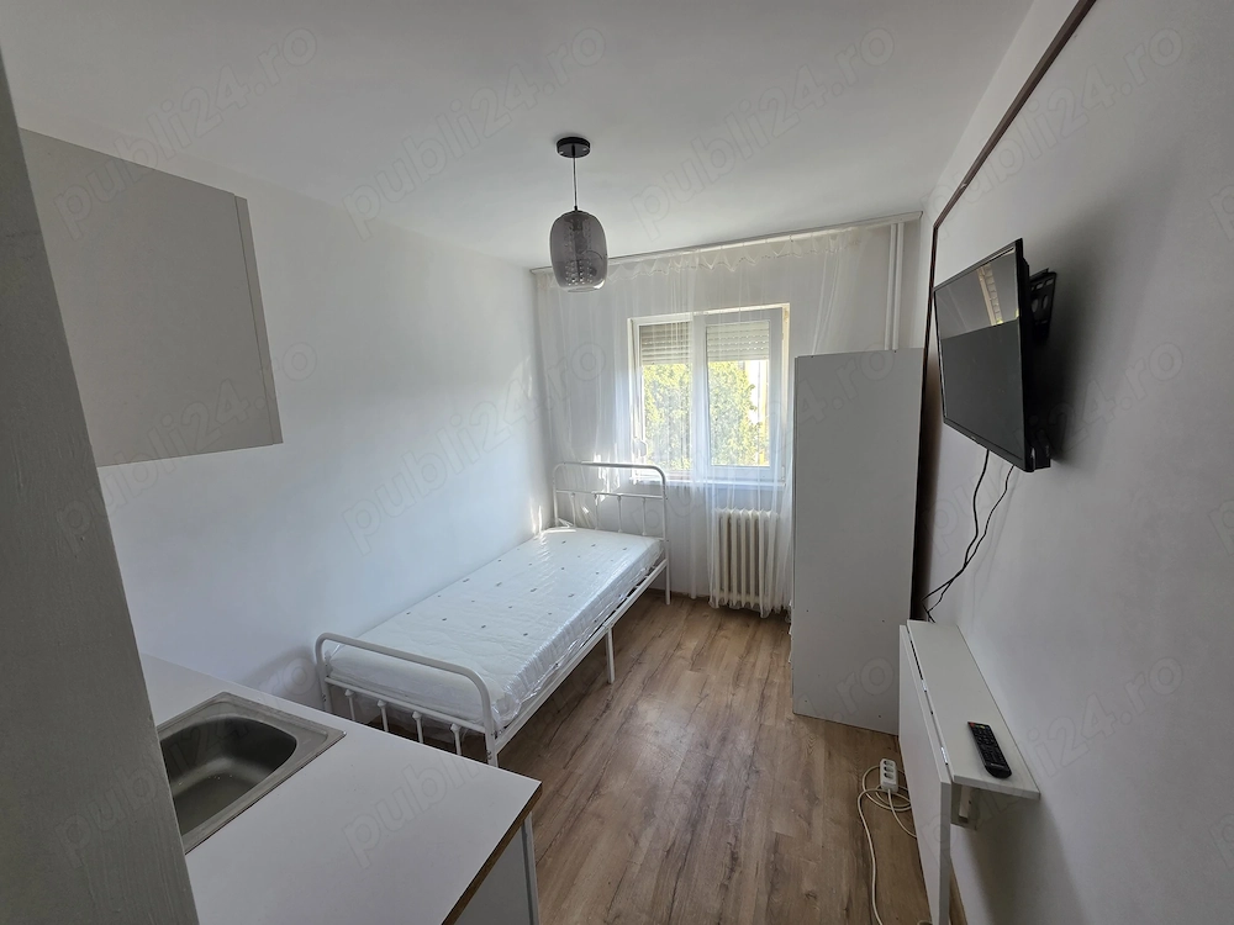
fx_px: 463
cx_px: 617
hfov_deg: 106.2
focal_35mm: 13
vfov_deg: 89.9
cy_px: 462
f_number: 1.9
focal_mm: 2.2
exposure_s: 1/100
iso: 40
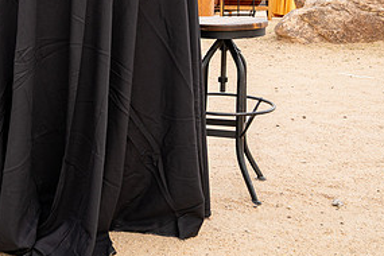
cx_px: 61
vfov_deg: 21.8
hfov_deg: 31.3
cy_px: 70
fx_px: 661
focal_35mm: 62
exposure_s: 1/60
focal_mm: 30.5
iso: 200
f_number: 6.3
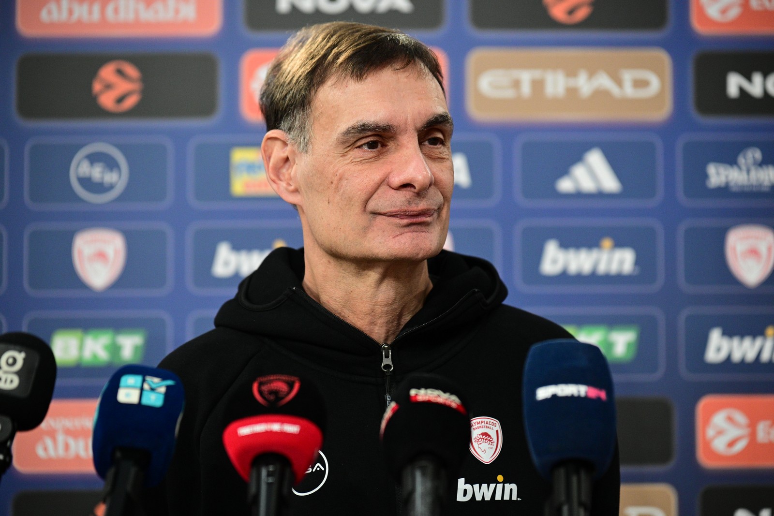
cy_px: 258
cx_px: 387
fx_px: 2645
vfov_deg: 11.1
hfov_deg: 16.7
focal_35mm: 123
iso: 1250
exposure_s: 1/250
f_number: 2.8
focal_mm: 123
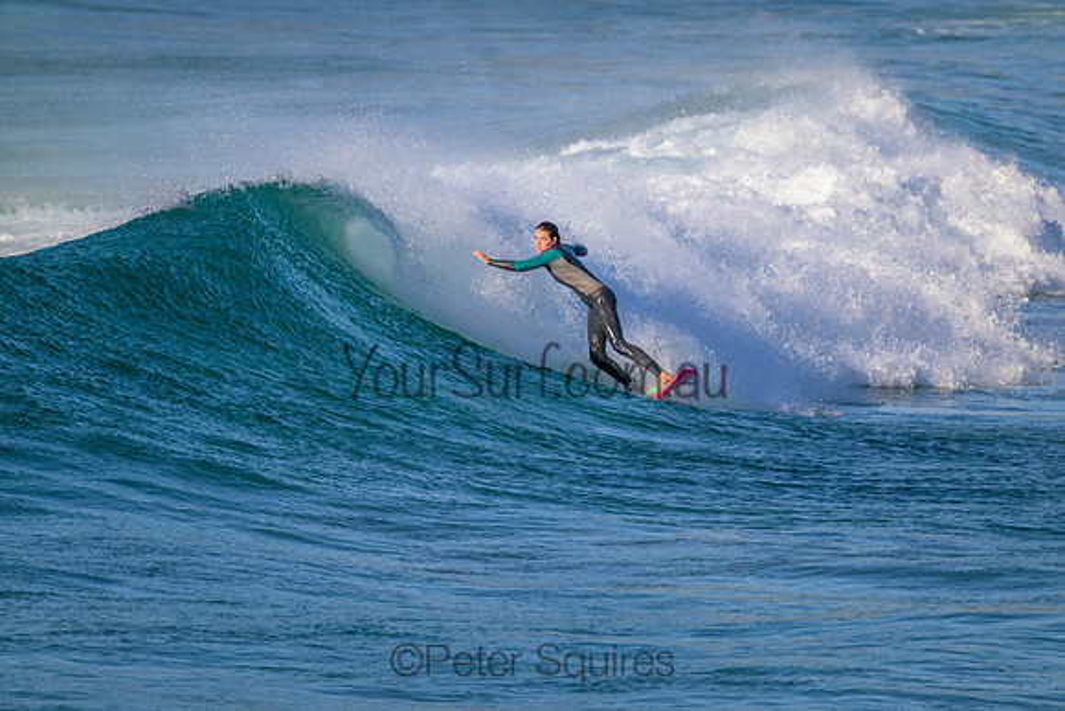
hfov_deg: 2.6
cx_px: 532
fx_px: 23671
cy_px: 356
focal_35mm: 800
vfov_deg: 1.7
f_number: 11
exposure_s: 1/2000
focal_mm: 800
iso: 1400
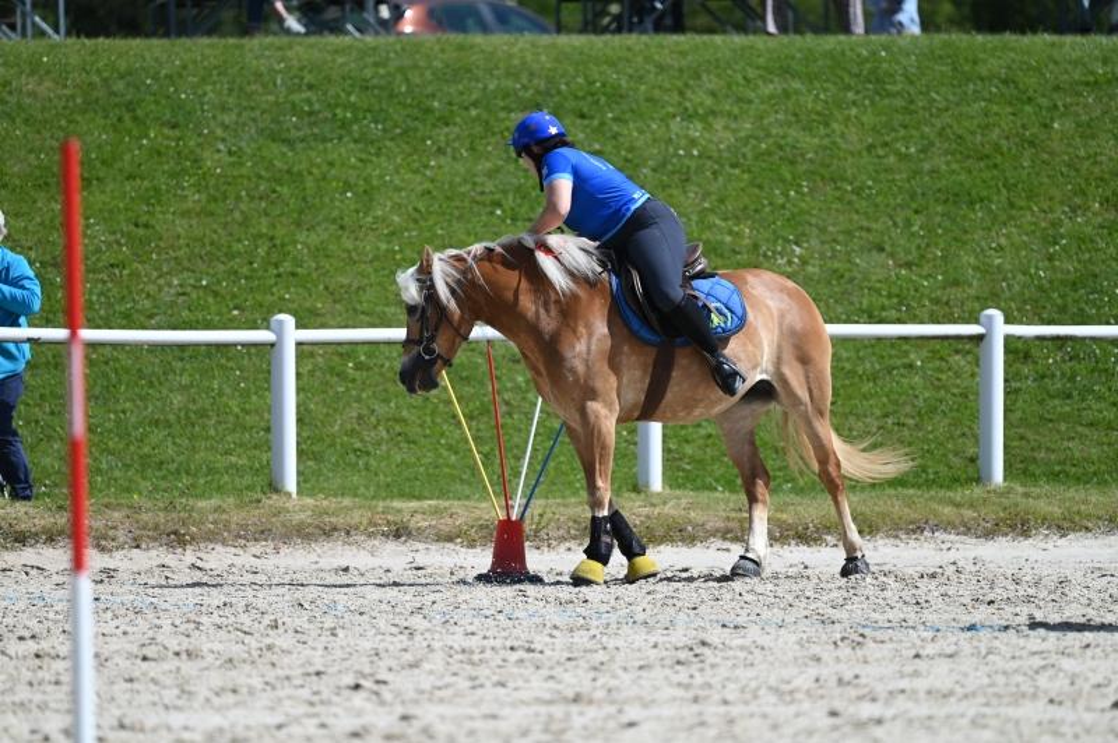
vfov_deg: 3.4
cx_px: 559
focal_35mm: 400
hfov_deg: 5.2
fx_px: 12412
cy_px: 372
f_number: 5.6
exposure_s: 1/1250
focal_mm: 400
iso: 250
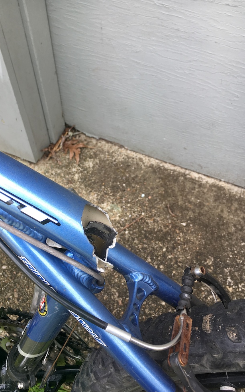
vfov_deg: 59.7
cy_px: 194
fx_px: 342
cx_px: 103
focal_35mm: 32
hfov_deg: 39.3
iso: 25
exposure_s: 1/120
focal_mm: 4.15
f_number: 2.2
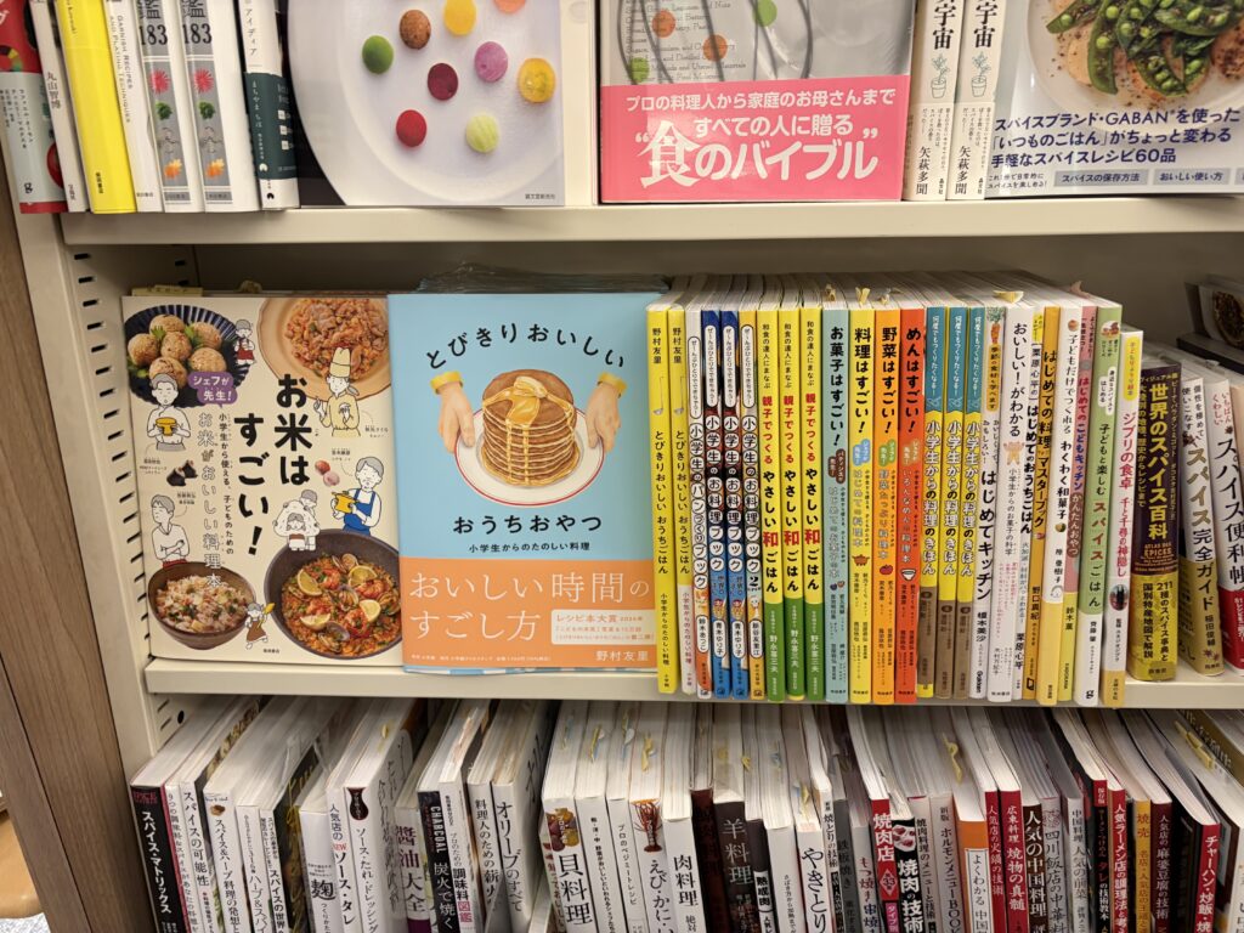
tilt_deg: -23.7
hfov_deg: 67.3
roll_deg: +3.1
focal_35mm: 26
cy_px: 466
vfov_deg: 53.1
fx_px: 934
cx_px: 622
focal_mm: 5.96
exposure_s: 1/50
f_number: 1.6
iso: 160
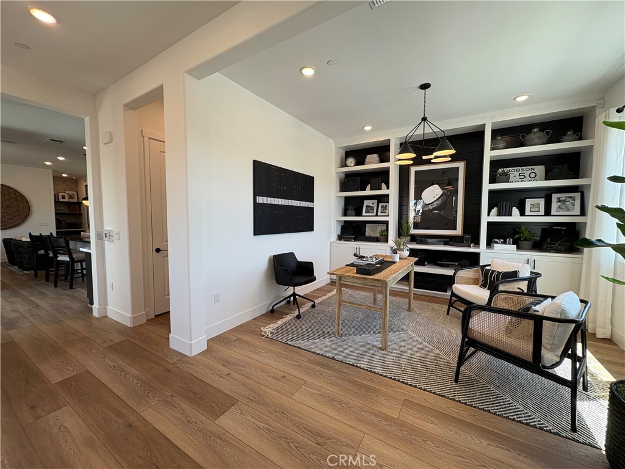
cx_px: 312
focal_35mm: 14
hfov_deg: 102.1
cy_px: 234
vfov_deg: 85.7
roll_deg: +0.0
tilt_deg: -3.8
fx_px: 253
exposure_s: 1/120
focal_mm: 2.22
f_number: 2.2
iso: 100
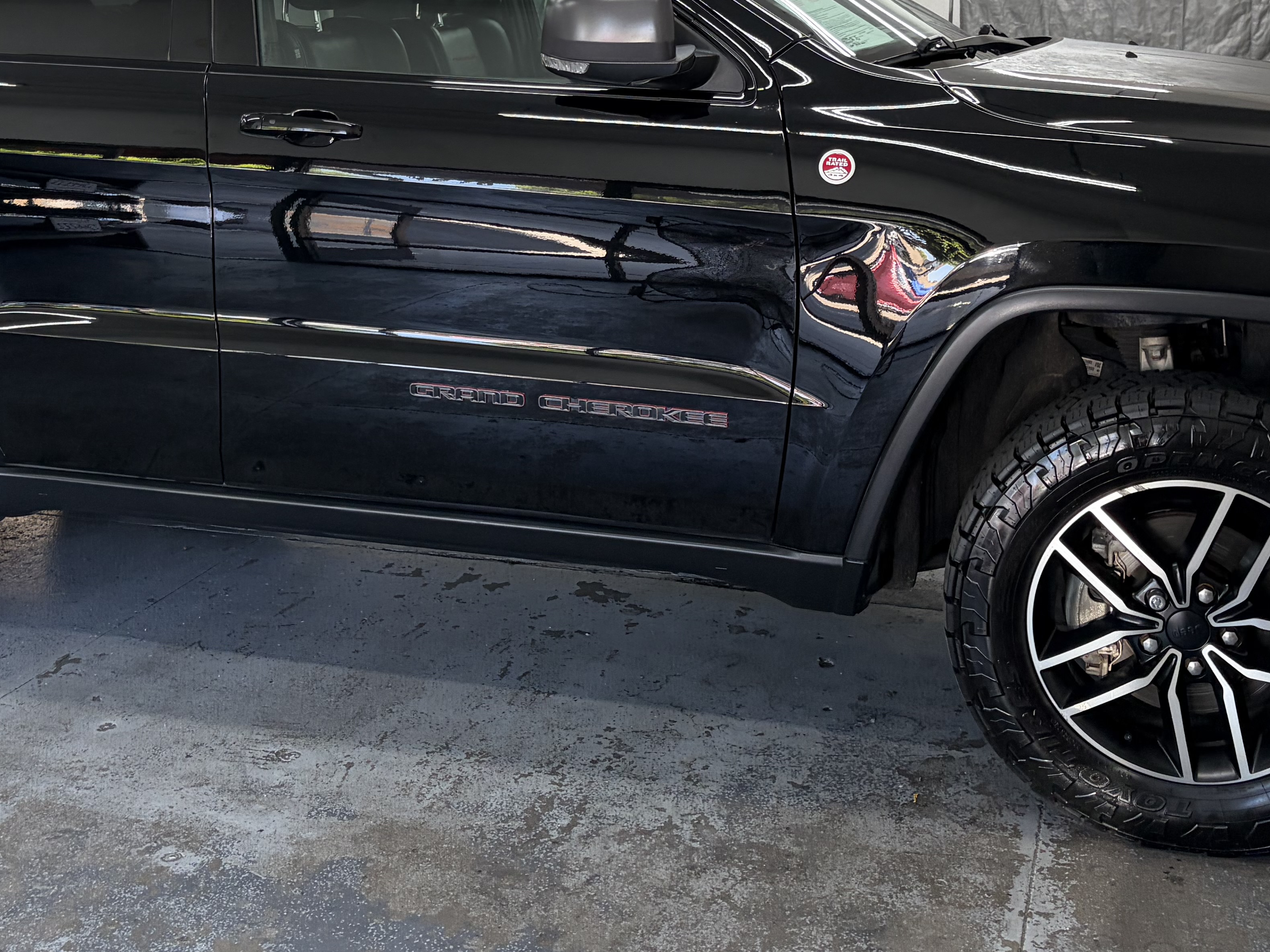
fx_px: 1724
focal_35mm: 47
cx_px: 563
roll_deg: +0.3
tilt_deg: -4.2
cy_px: 127
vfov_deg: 29.8
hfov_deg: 40.4
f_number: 1.6
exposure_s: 1/120
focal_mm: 5.96
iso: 125
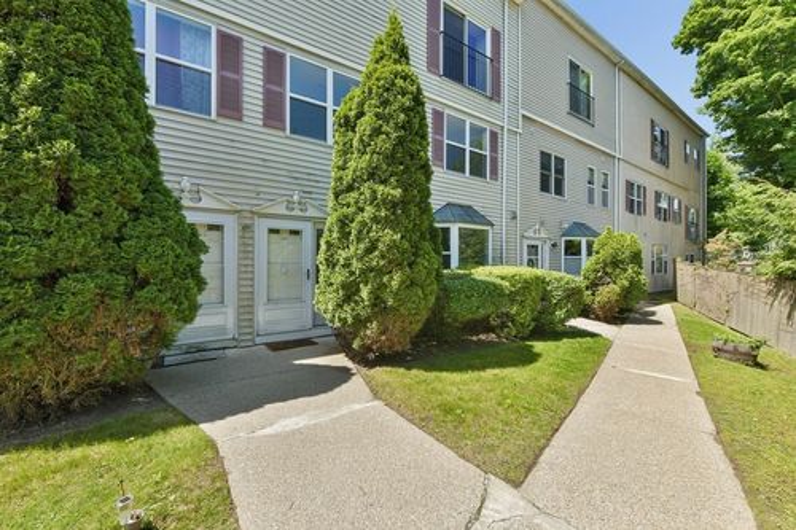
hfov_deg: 104.3
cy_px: 265
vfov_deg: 81.2
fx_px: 309
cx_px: 398
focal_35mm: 14
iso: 640
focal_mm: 14
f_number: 9
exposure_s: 1/500
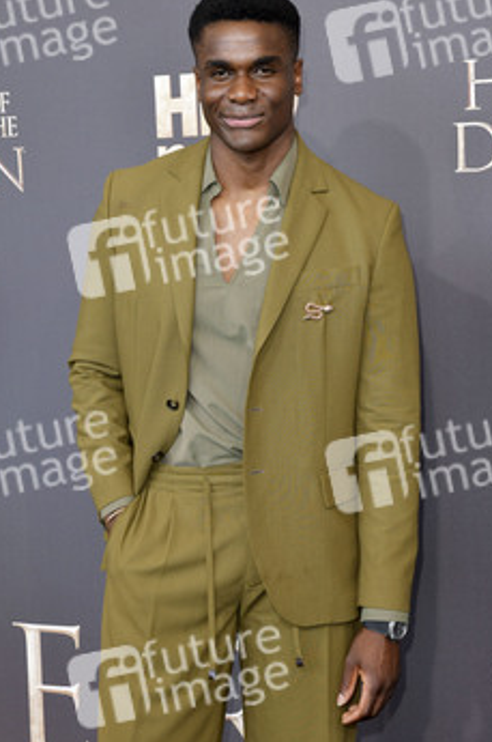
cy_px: 355
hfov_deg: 20.9
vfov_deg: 31.0
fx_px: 1336
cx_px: 241
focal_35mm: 65
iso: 400
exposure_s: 1/200
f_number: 6.3
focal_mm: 56
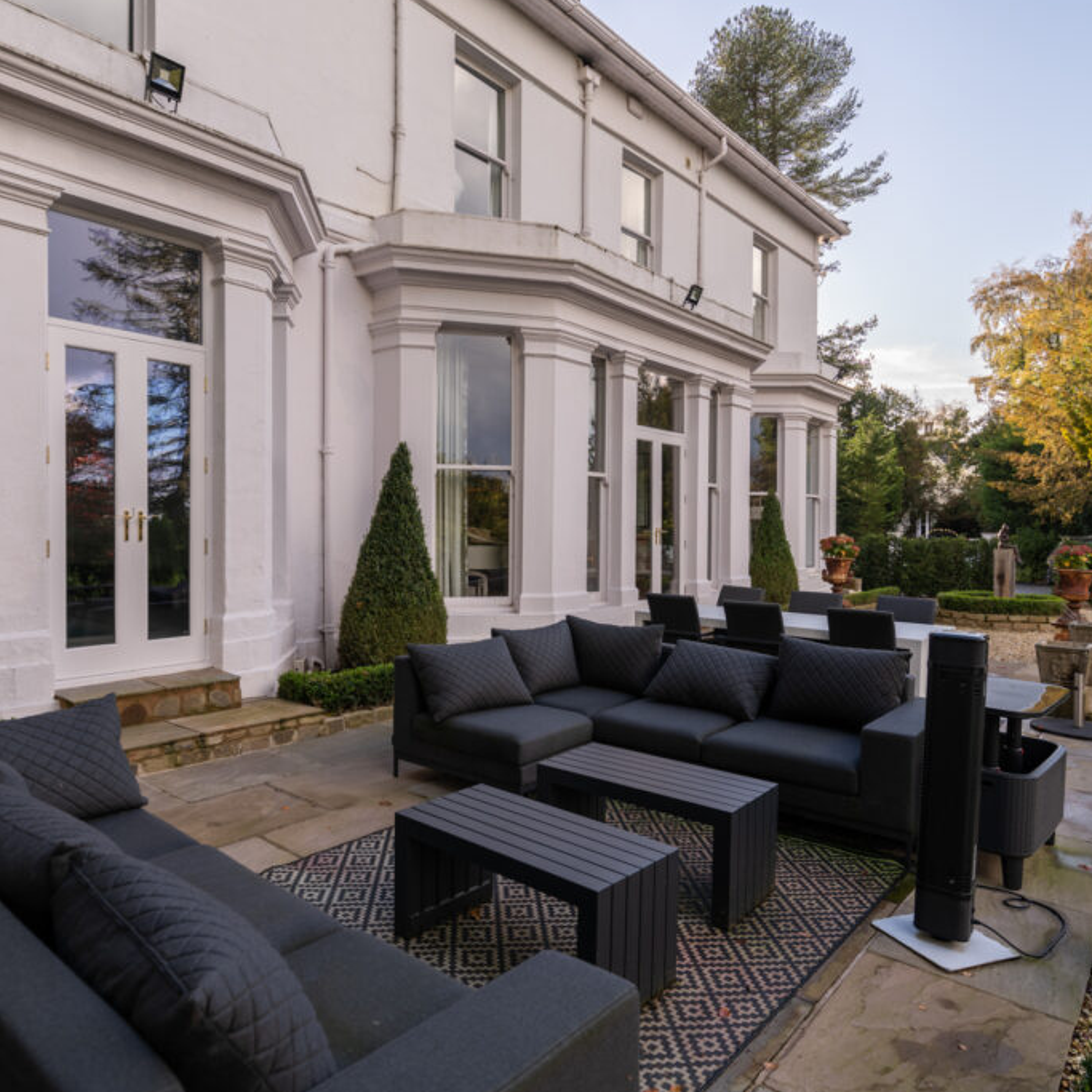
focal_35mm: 22
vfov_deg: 69.6
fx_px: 785
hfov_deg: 69.4
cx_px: 484
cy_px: 544
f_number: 4
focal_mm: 17
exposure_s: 1/320
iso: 100
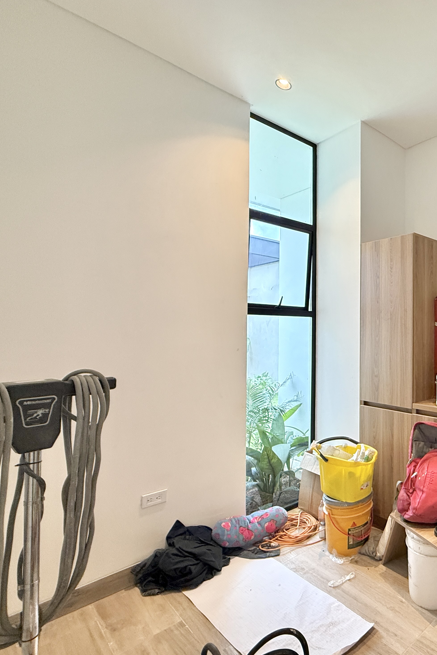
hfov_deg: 50.3
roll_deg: +0.0
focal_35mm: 20
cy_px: 328
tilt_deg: +0.7
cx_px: 436
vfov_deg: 84.0
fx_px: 364
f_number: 2.2
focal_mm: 2.22
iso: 500
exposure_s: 1/120
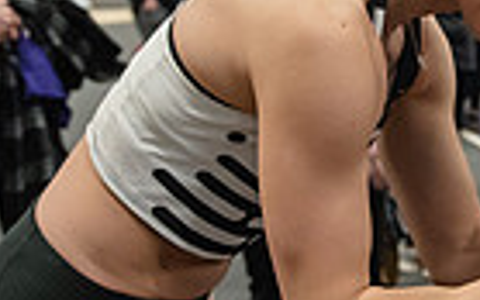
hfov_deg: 17.0
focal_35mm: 119
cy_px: 29
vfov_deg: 11.0
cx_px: 525
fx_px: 1557
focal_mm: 28
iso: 4000
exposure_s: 1/320
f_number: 3.2
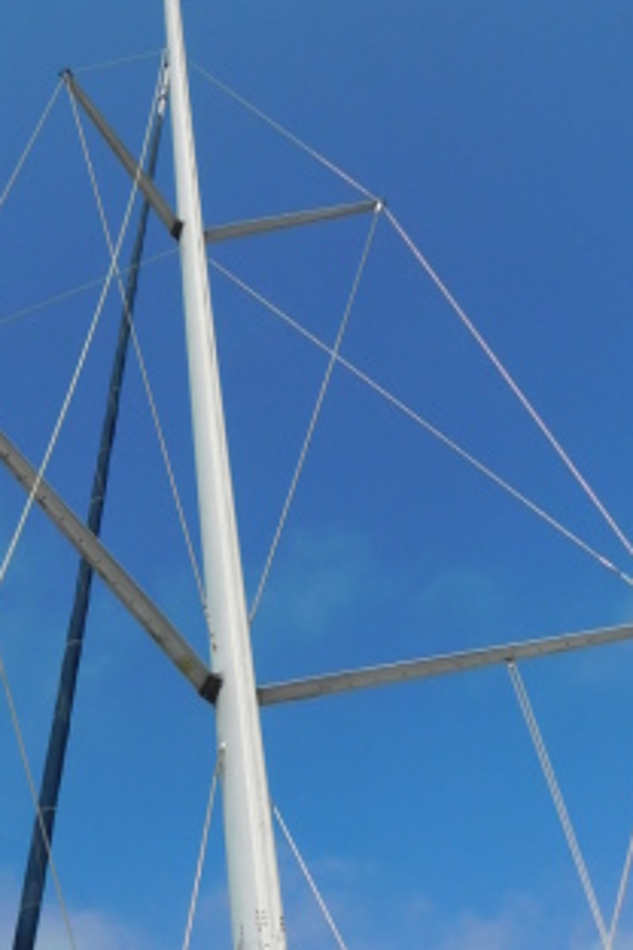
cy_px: 536
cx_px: 88
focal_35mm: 46
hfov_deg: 28.3
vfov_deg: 42.7
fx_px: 1213
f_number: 6
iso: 125
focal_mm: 4
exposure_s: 1/800
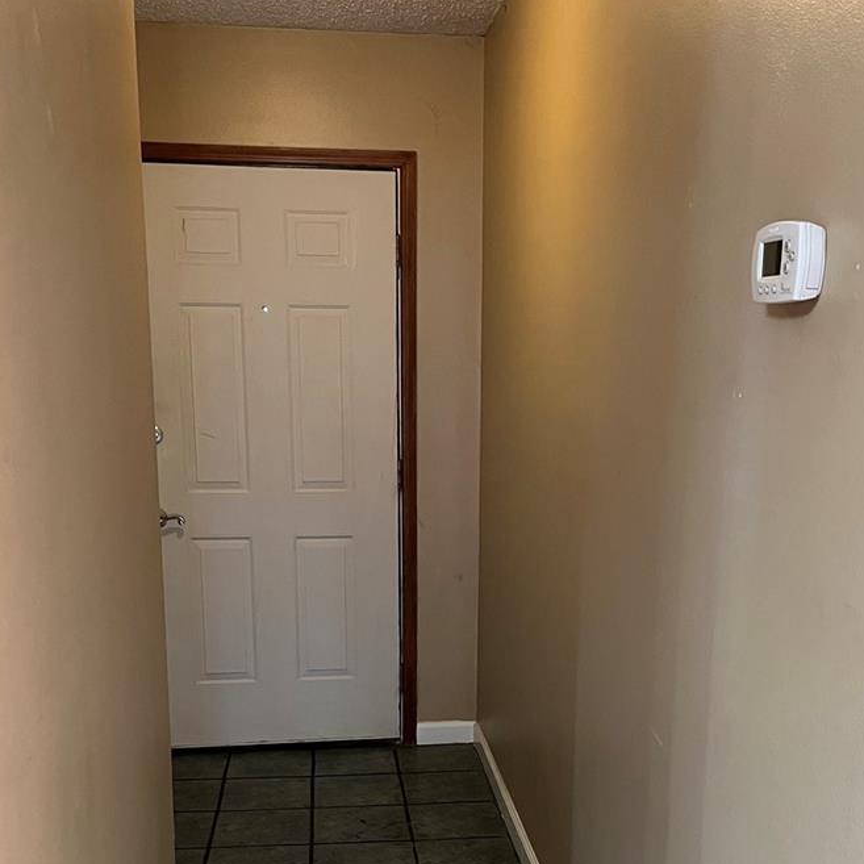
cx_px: 455
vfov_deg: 39.0
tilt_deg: -12.5
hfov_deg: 40.0
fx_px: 1186
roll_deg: -0.7
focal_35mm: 42
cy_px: 650
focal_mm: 5.1
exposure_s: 1/40
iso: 400
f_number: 1.6
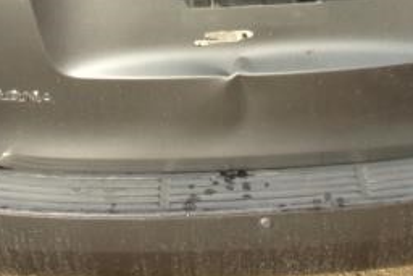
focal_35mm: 78
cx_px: 248
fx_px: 895
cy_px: -61
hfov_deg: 25.9
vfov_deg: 16.7
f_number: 3.3
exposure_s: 1/1100
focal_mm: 4.3
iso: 80
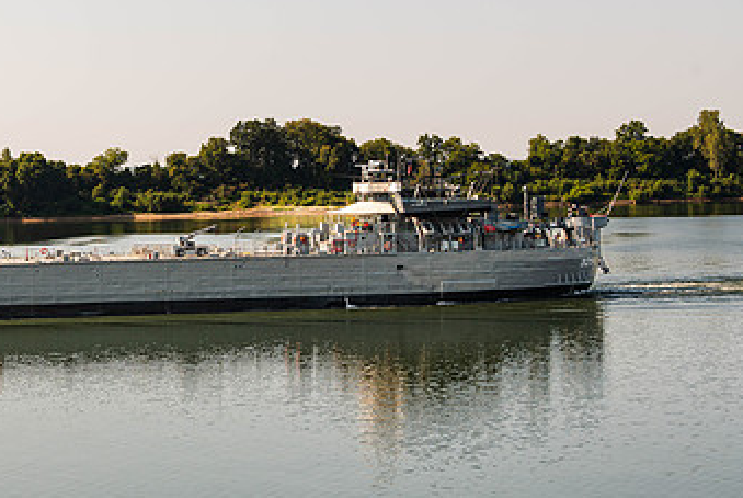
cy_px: 205
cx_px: 132
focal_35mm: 89
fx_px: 1839
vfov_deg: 15.4
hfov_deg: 22.5
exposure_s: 1/250
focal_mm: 52
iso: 64
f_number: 8
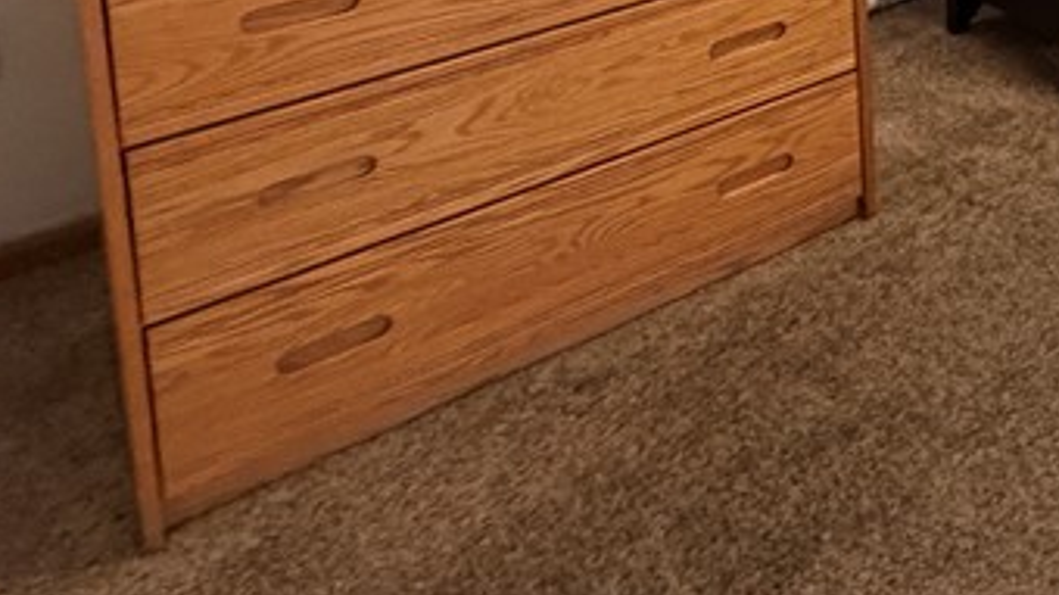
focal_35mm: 46
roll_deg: -1.0
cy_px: -421
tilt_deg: -6.3
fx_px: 1291
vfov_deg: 20.1
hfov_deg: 32.4
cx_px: 1405
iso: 320
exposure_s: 1/60
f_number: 2.2
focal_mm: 2.22
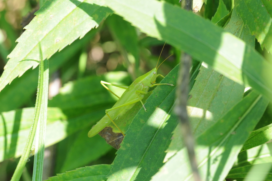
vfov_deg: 8.7
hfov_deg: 13.1
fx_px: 1189
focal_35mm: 158
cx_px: 136
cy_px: 90
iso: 500
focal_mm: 105
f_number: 11
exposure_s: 1/125
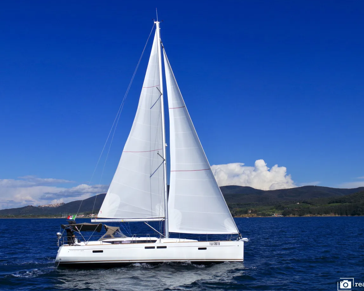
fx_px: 426
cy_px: 147
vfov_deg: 37.7
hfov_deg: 46.2
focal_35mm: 40
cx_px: 171
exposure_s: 1/1250
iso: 200
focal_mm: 23
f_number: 11
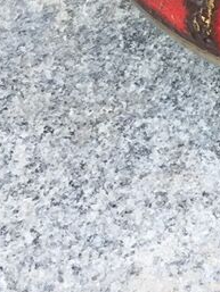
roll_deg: -0.1
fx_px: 1558
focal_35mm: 184
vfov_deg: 9.6
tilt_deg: -39.9
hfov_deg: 7.8
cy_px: -382
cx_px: 394
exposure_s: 1/172
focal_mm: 4.15
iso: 32
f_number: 2.2
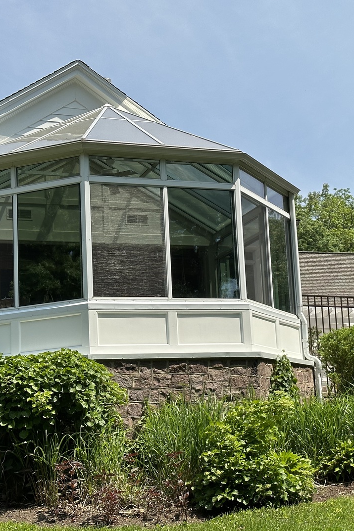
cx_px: 239
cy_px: 266
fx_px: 988
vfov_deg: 30.1
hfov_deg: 20.2
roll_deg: +3.9
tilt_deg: +9.4
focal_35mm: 67
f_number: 1.78
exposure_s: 1/4184
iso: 64
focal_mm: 6.86
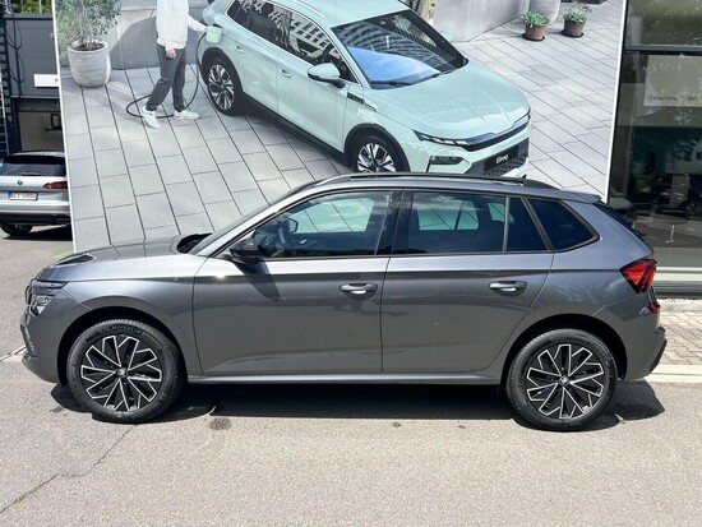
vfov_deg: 53.1
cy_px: 264
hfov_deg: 67.3
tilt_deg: -11.2
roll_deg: -0.4
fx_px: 528
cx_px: 351
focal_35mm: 26
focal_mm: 5.7
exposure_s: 1/4444
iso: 50
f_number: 1.5
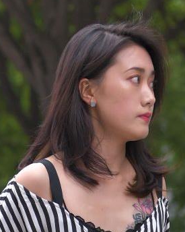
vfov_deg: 4.6
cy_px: 499
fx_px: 2842
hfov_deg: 3.7
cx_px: 53
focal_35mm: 415
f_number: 4
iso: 720
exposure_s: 1/800
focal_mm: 82
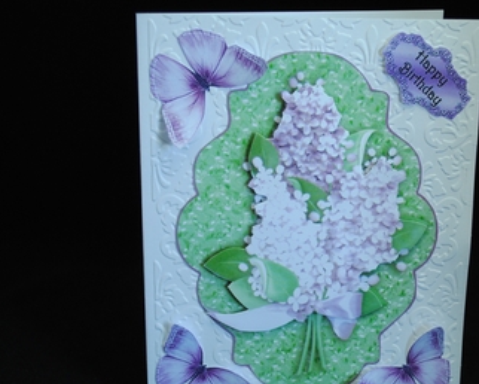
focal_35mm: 63
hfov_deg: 29.7
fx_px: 894
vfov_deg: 24.2
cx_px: 333
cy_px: 217
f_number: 4.8
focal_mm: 32
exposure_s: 1/30
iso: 360
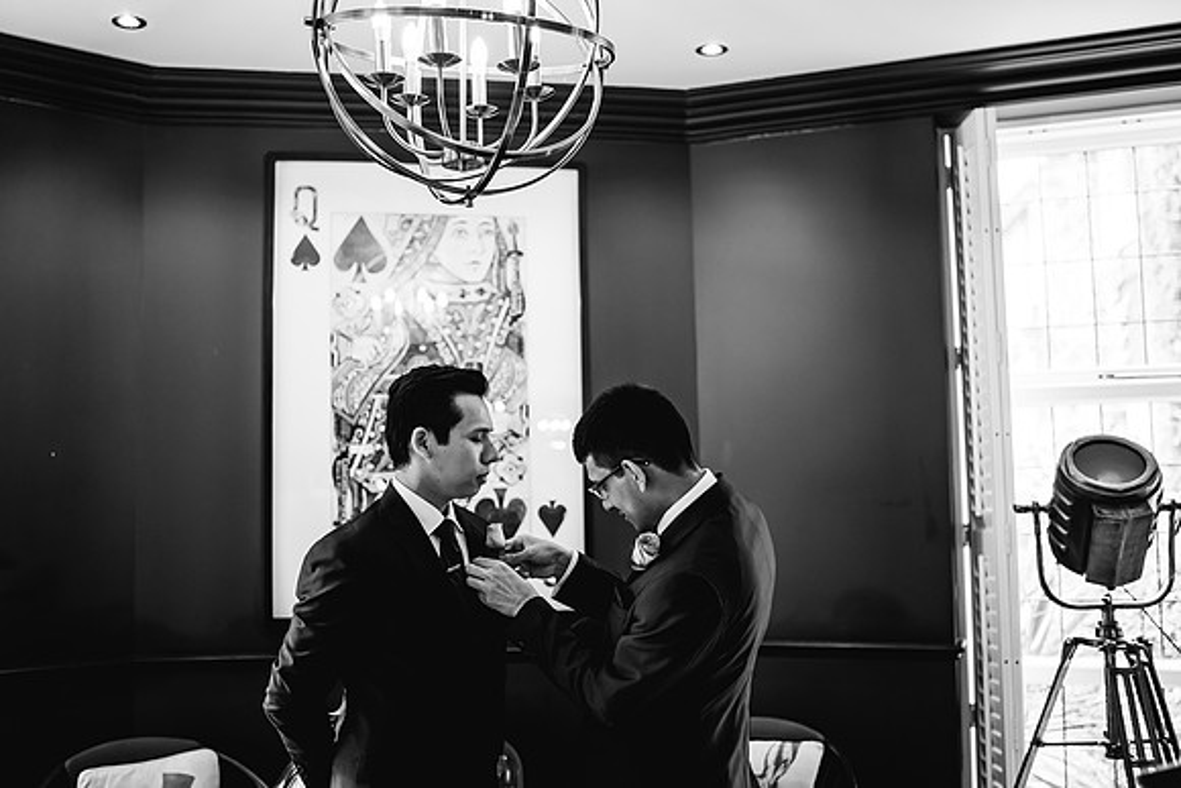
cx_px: 582
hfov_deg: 53.3
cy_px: 394
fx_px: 1177
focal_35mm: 36
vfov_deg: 37.0
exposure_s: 1/250
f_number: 1.6
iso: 640
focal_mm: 35
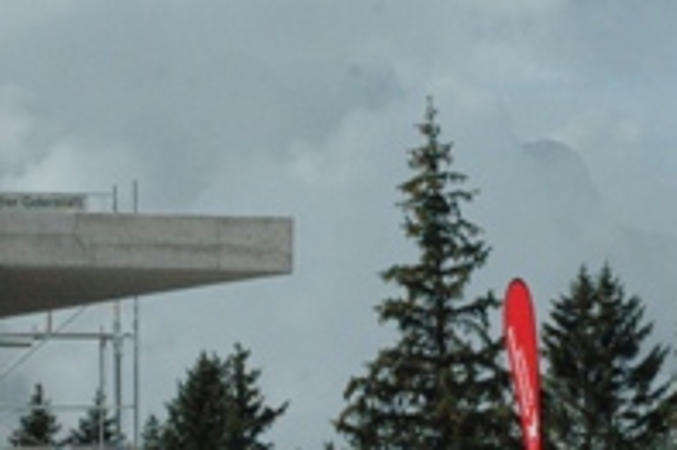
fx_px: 3206
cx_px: 330
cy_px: 100
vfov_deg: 8.0
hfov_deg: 12.1
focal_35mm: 171
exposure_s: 1/1000
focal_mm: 35
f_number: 16
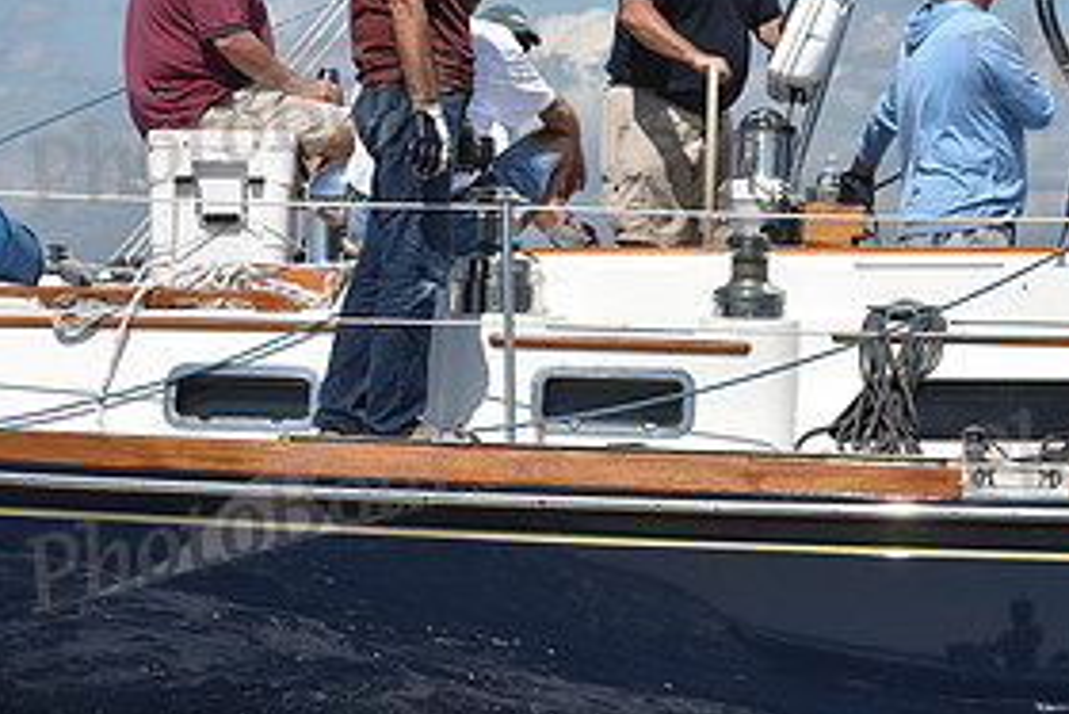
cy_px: 262
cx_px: 764
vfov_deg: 7.8
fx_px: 5229
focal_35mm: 176
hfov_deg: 11.7
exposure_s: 1/1250
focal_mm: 85
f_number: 10
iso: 320
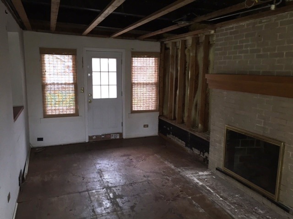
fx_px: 245
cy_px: 110
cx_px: 146
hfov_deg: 61.7
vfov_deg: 48.2
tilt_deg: -7.8
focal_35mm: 29
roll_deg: -0.5
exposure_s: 1/16
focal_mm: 4.15
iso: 160
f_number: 2.2
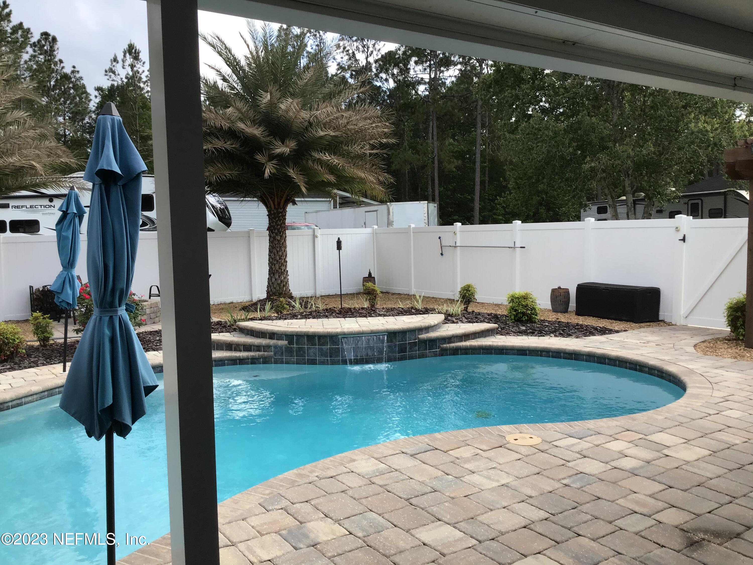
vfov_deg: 45.4
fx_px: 674
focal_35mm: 31
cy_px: 282
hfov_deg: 58.4
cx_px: 376
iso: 25
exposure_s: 1/401
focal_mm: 3.3
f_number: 2.4
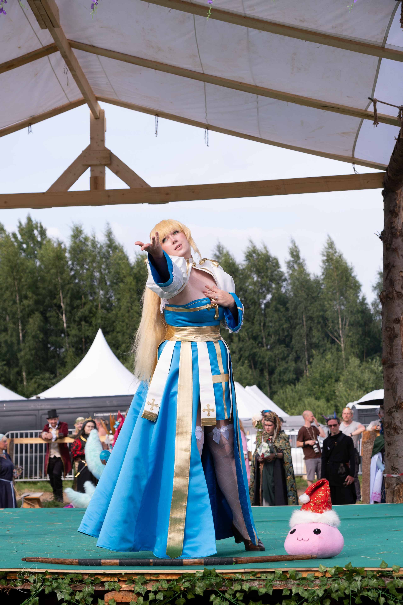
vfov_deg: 29.7
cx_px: 202
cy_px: 302
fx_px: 1142
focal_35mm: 68
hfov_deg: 20.0
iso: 200
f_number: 4
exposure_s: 1/800
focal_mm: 45.5
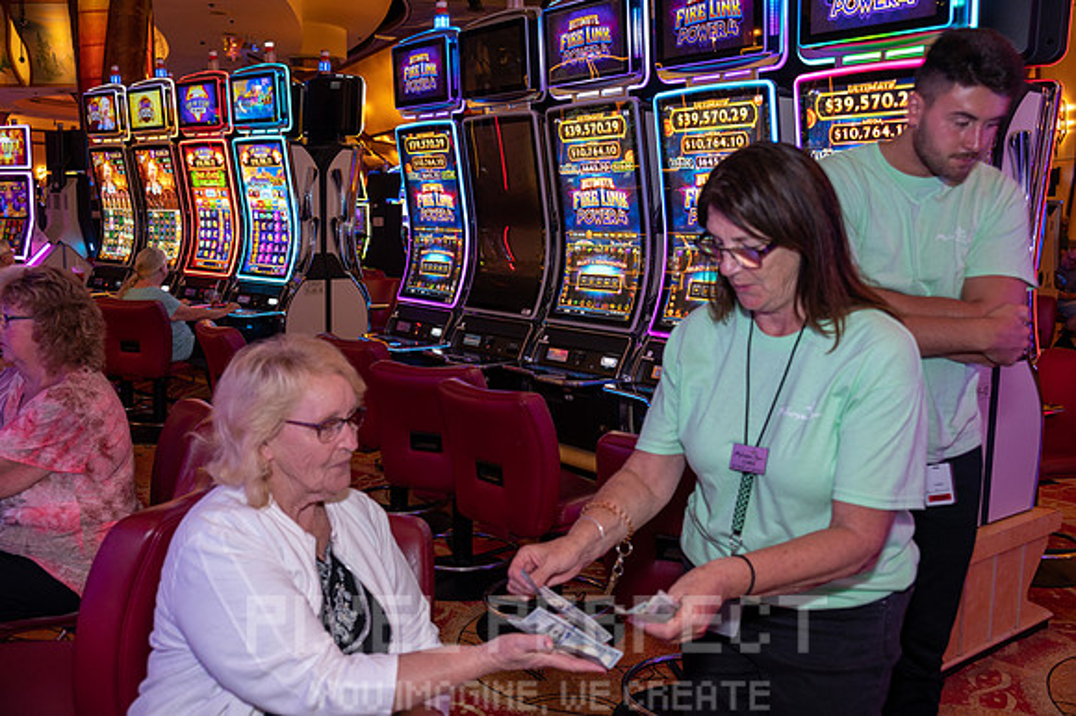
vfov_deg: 39.4
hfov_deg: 56.5
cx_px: 538
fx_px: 1001
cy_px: 358
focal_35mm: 34
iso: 1400
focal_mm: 33.5
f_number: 4.8
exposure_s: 1/60
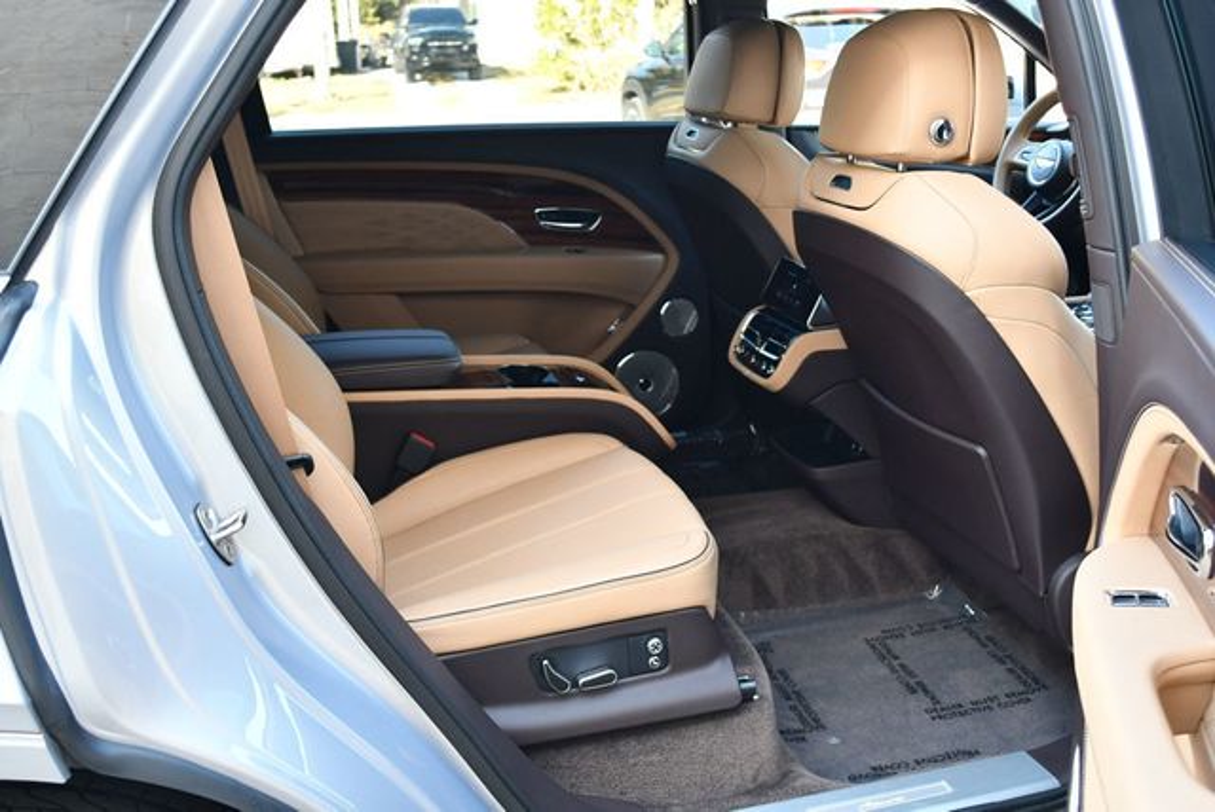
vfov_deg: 36.9
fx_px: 1216
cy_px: 406
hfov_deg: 53.1
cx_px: 608
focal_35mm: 36
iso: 800
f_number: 3.5
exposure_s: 1/200
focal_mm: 18
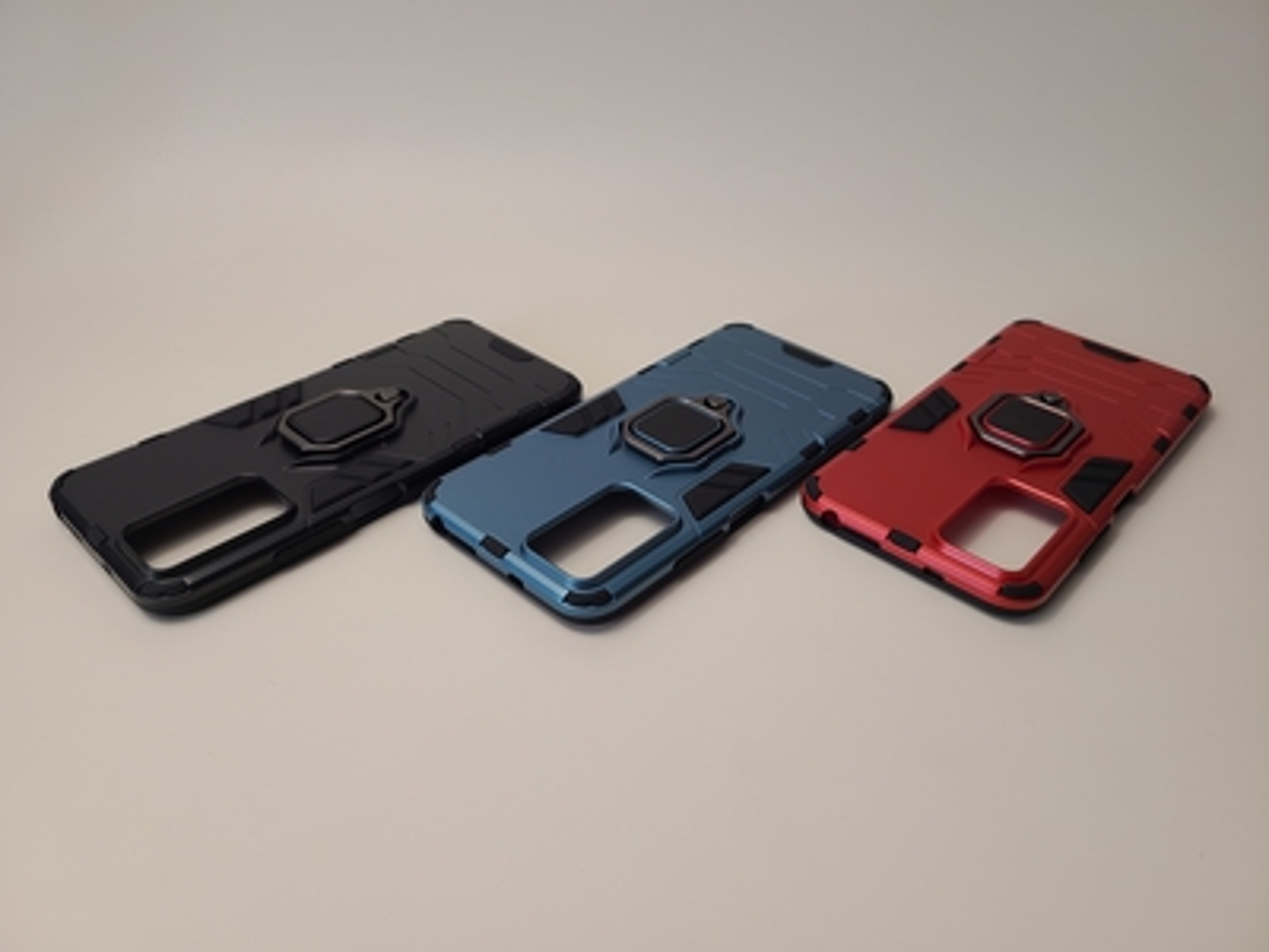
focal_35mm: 26
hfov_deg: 67.3
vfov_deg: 53.1
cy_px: 476
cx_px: 634
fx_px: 953
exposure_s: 1/100
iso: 50
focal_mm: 5.4
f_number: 1.8
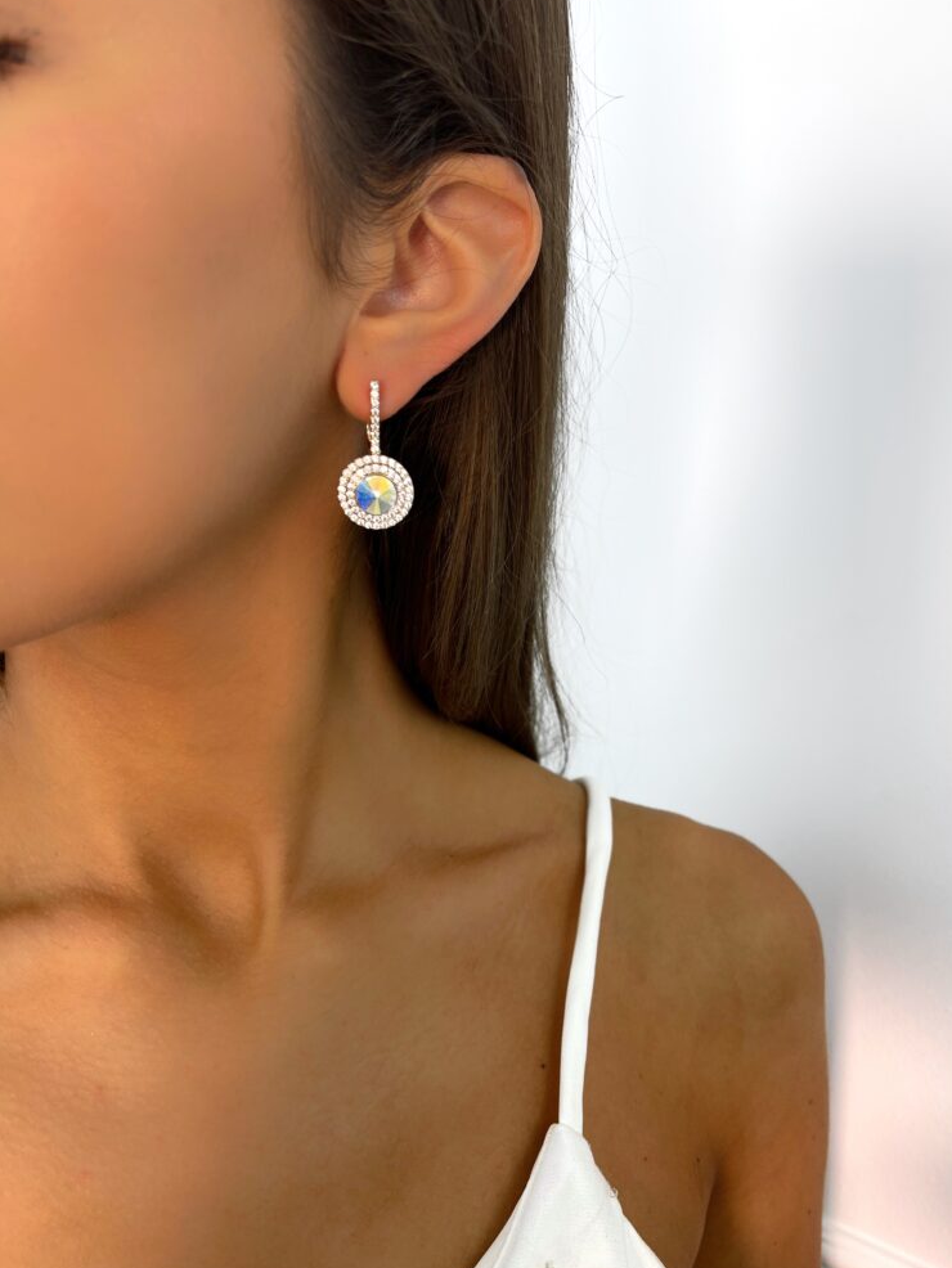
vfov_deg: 65.3
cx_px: 493
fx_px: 990
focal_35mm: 27
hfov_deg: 51.4
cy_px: 639
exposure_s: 1/105
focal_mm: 5.1
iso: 32
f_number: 1.6
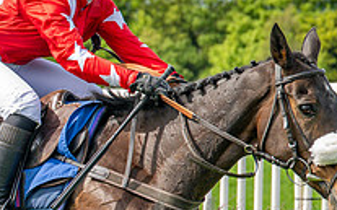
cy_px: 205
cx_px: 20
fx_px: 3331
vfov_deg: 3.6
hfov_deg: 5.8
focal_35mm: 363
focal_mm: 70
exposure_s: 1/1600
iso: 400
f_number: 4
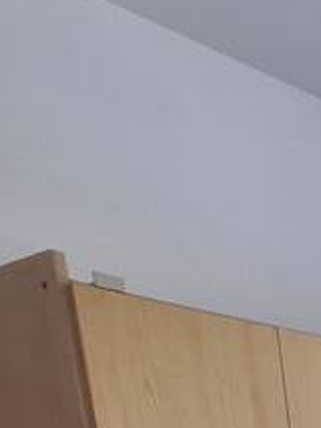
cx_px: 778
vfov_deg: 20.9
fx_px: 815
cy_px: 756
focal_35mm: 66
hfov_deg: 14.4
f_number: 2.2
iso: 50
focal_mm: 1.74
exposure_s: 1/60
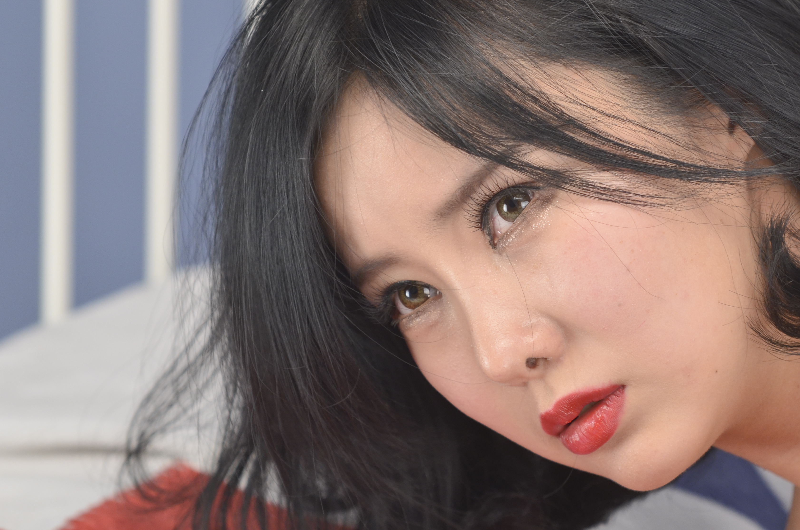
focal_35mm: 285
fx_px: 6320
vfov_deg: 4.8
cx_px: 540
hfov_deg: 7.2
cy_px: 206
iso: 400
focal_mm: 130
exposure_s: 1/160
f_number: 4
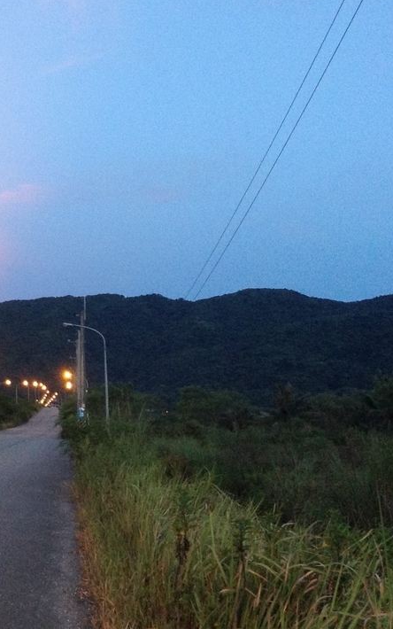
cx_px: -122
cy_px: 260
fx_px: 1011
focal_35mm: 59
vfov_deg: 34.5
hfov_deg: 20.1
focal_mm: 3.3
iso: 80
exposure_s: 1/24
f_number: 2.4
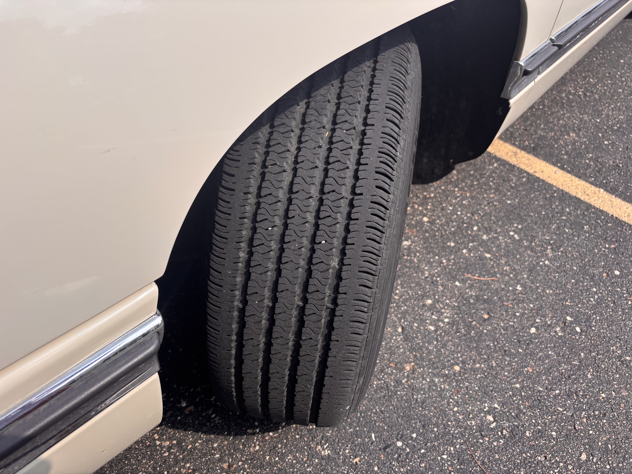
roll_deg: -0.8
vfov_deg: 53.1
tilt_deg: -43.8
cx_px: 316
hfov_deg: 67.3
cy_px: 237
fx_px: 475
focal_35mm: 26
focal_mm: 5.96
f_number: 1.6
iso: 50
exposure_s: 1/2451
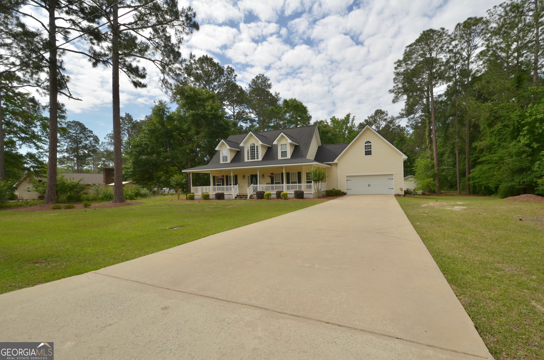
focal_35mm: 15
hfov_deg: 100.5
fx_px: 226
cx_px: 272
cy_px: 180
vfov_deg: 77.1
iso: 200
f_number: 9
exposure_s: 1/400
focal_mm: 10
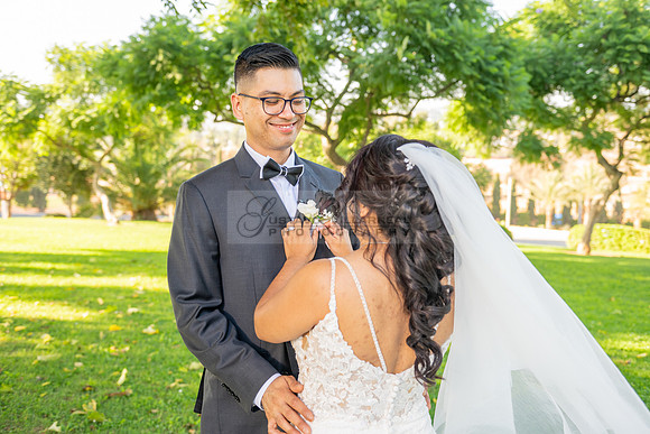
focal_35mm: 35
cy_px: 217
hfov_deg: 54.4
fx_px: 632
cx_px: 325
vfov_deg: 37.9
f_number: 3.5
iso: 200
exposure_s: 1/200
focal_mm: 35
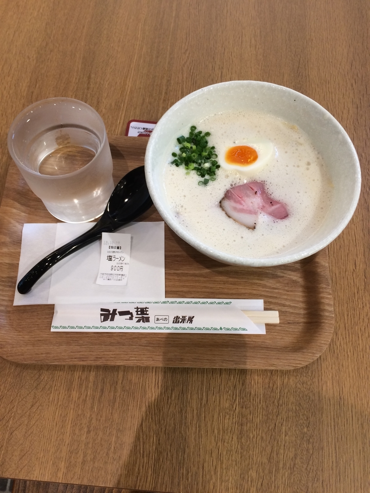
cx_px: 185
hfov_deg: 48.2
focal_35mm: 29
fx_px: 413
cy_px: 246
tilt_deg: -67.7
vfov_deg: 61.7
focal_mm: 4.15
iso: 64
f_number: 2.2
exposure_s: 1/30
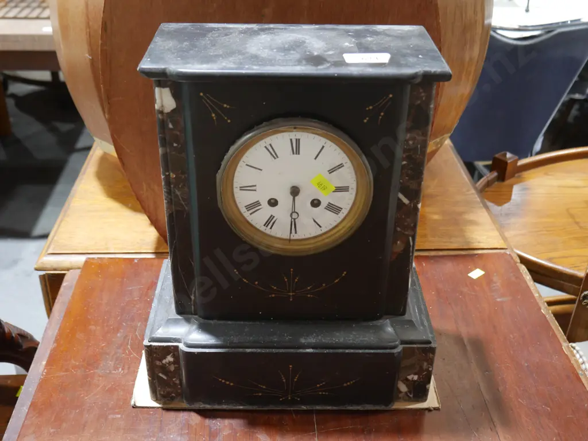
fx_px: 680
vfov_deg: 36.0
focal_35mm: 40
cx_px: 294
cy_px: 220
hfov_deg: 46.8
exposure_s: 1/60
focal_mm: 20
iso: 1600
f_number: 4.4
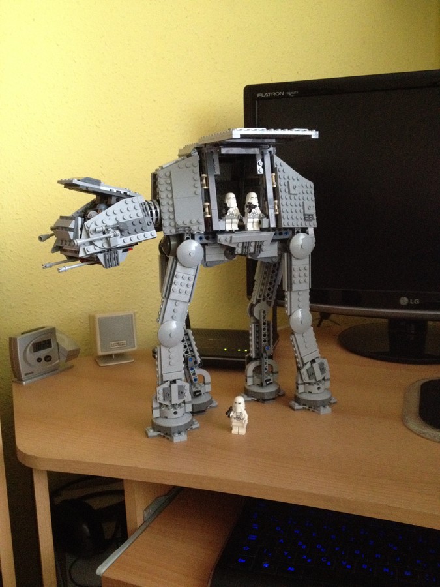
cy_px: 294
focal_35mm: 35
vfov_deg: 52.6
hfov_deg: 40.7
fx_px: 593
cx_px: 220
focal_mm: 4.28
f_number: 2.4
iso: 500
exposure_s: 1/15
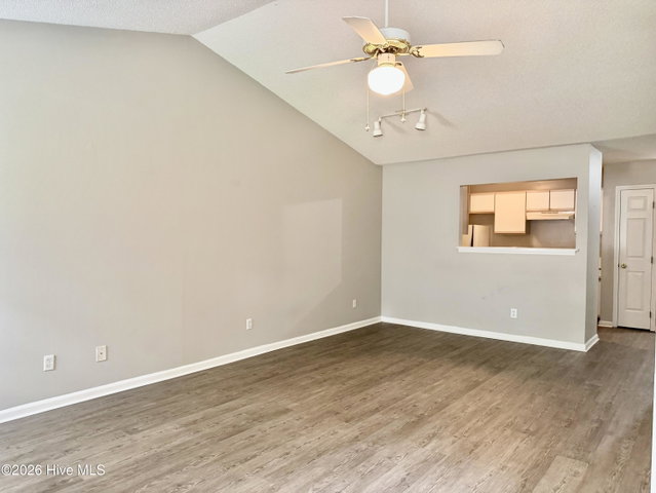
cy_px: 246
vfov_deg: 56.9
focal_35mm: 24
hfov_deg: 71.6
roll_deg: -0.1
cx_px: 328
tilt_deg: -1.9
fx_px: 455
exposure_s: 1/60
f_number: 1.78
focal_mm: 6.76
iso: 400
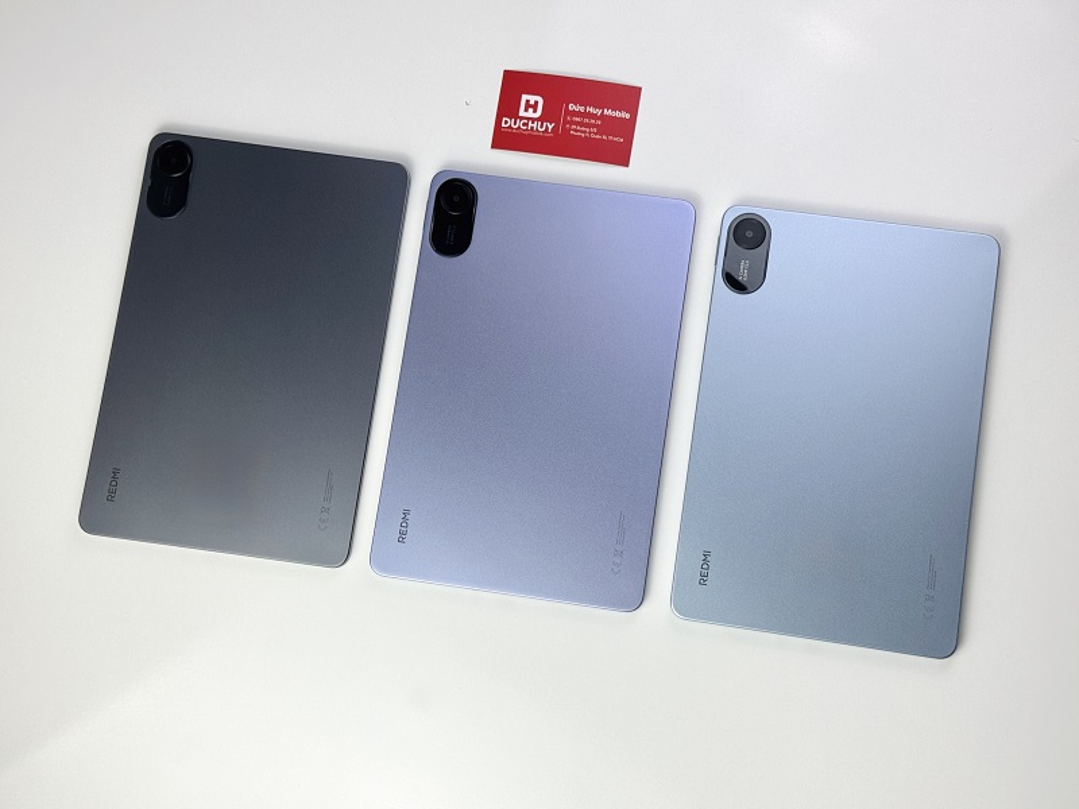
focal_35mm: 48
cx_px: 540
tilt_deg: -81.6
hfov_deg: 39.7
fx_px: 1496
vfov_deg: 30.3
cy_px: 404
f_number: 1.78
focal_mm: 6.76
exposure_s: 1/294
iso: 64
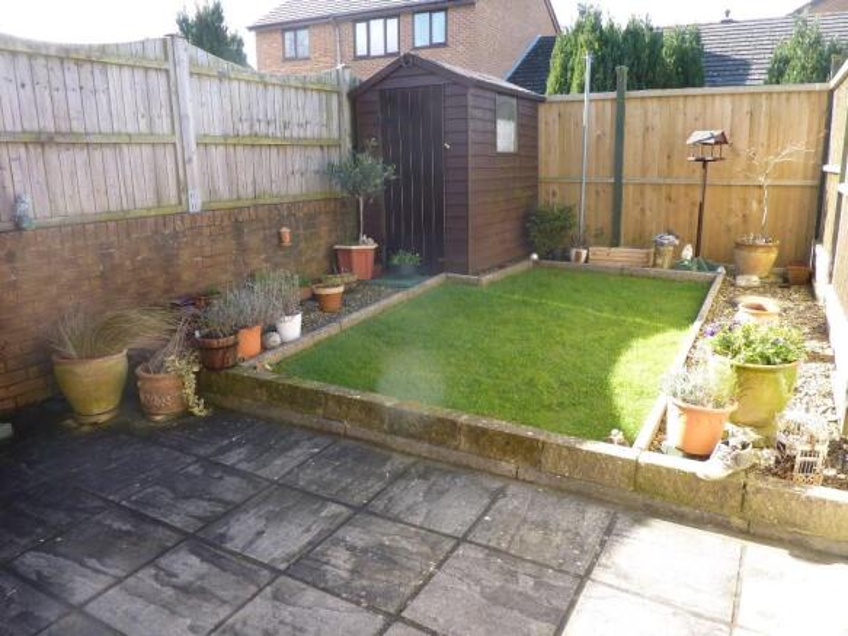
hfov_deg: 69.4
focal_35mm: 25
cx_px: 424
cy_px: 318
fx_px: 612
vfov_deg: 54.9
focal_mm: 4.1
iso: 80
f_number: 3.3
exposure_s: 1/100
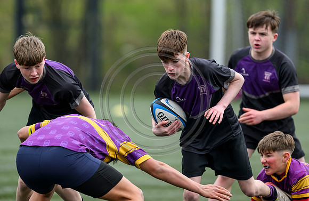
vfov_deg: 3.0
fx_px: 3856
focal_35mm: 453
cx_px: 174
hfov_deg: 4.6
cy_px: 85
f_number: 3.5
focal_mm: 400
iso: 640
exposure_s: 1/2000
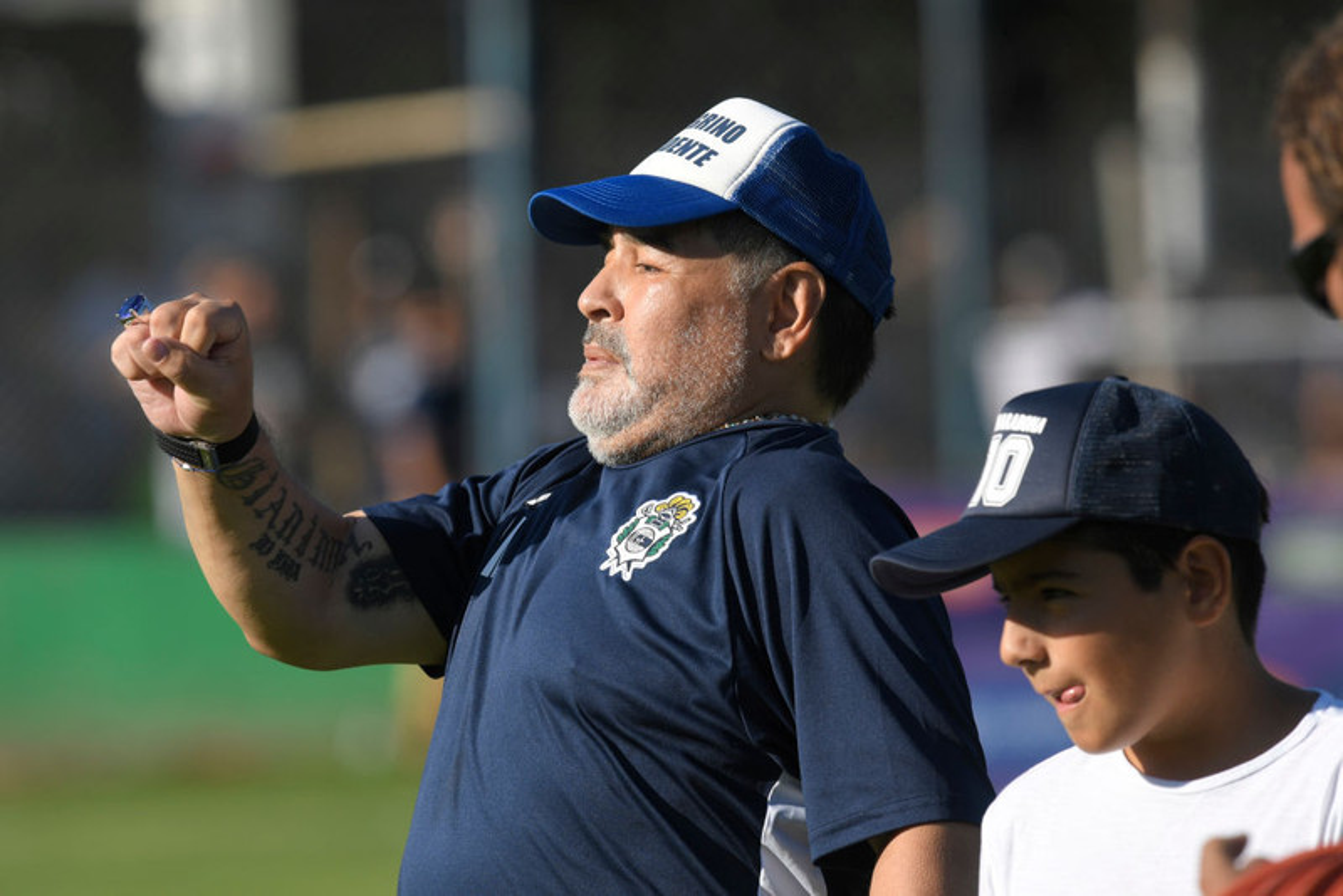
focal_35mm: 450
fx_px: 16793
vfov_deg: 3.1
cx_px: 672
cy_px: 448
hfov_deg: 4.6
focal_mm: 300
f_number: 5
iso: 100
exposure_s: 1/800
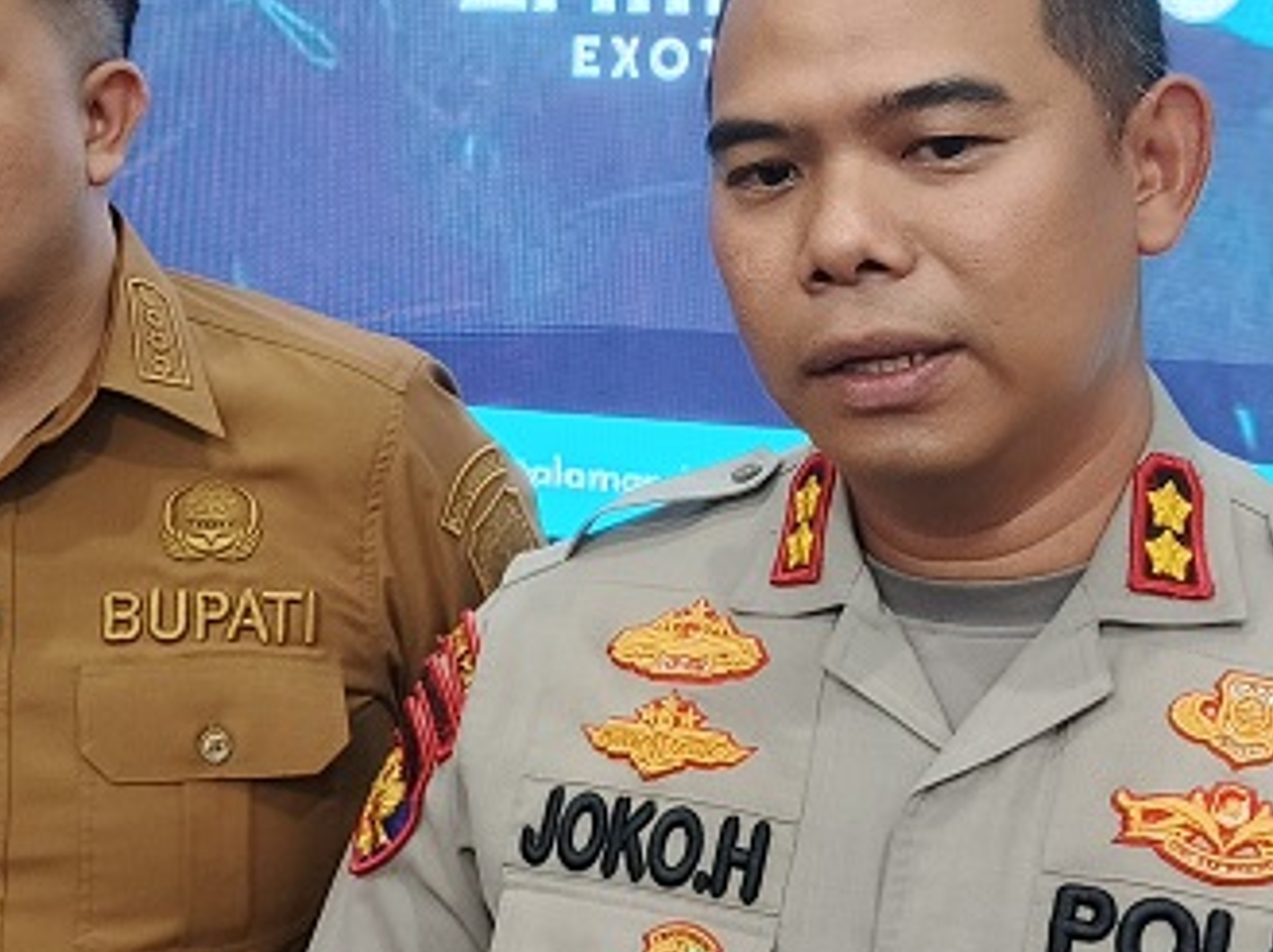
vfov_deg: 20.9
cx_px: 360
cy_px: 356
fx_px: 2571
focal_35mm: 70
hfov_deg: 27.5
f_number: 1.7
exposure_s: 1/50
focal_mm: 5.25
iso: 2577
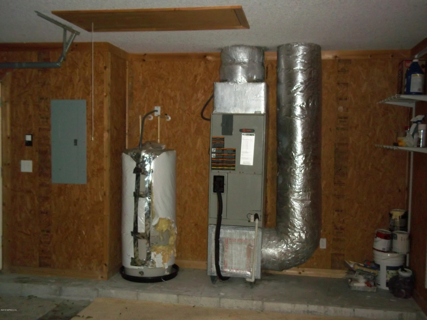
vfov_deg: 39.7
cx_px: 214
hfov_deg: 51.4
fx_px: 444
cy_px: 160
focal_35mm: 36
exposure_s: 1/30
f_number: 3.1
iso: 320
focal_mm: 6.5
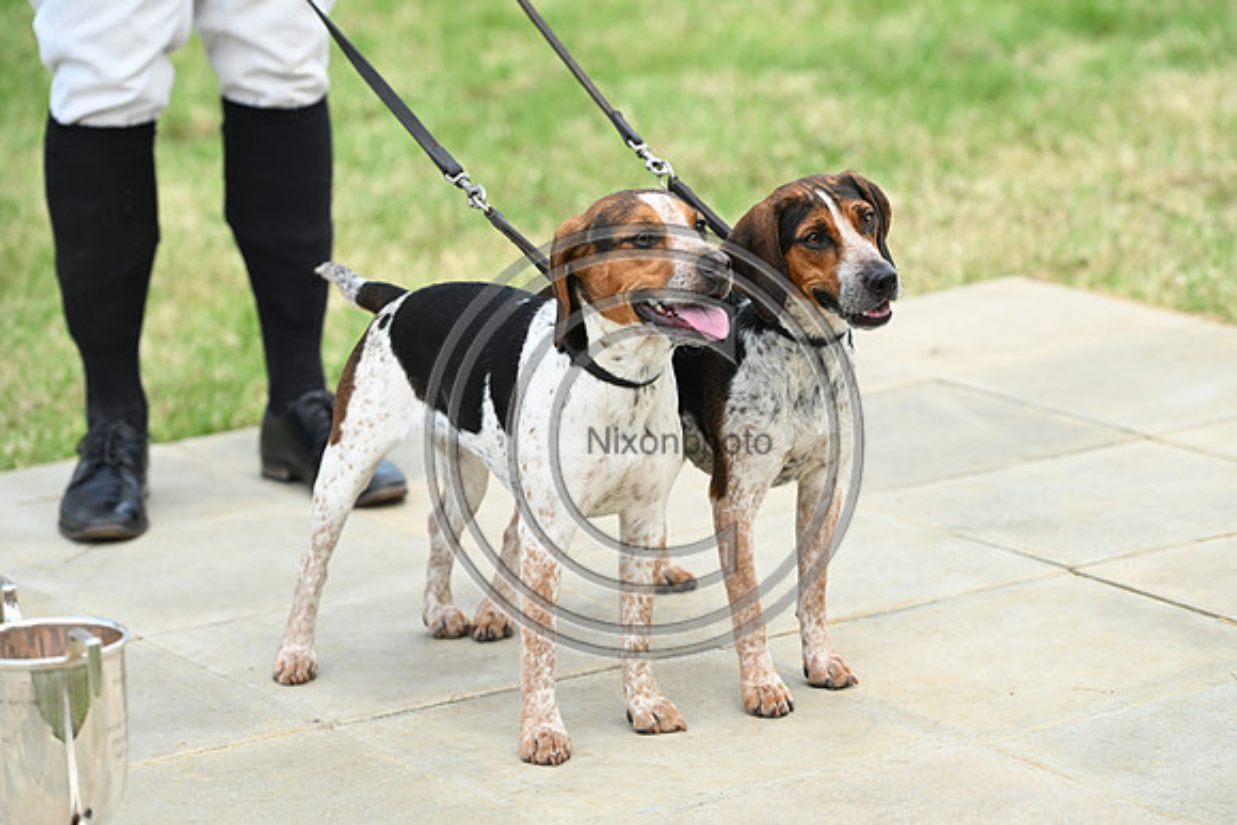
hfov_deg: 15.8
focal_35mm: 130
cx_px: 618
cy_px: 412
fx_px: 4468
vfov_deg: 10.6
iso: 450
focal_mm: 130
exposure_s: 1/1000
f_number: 4.5
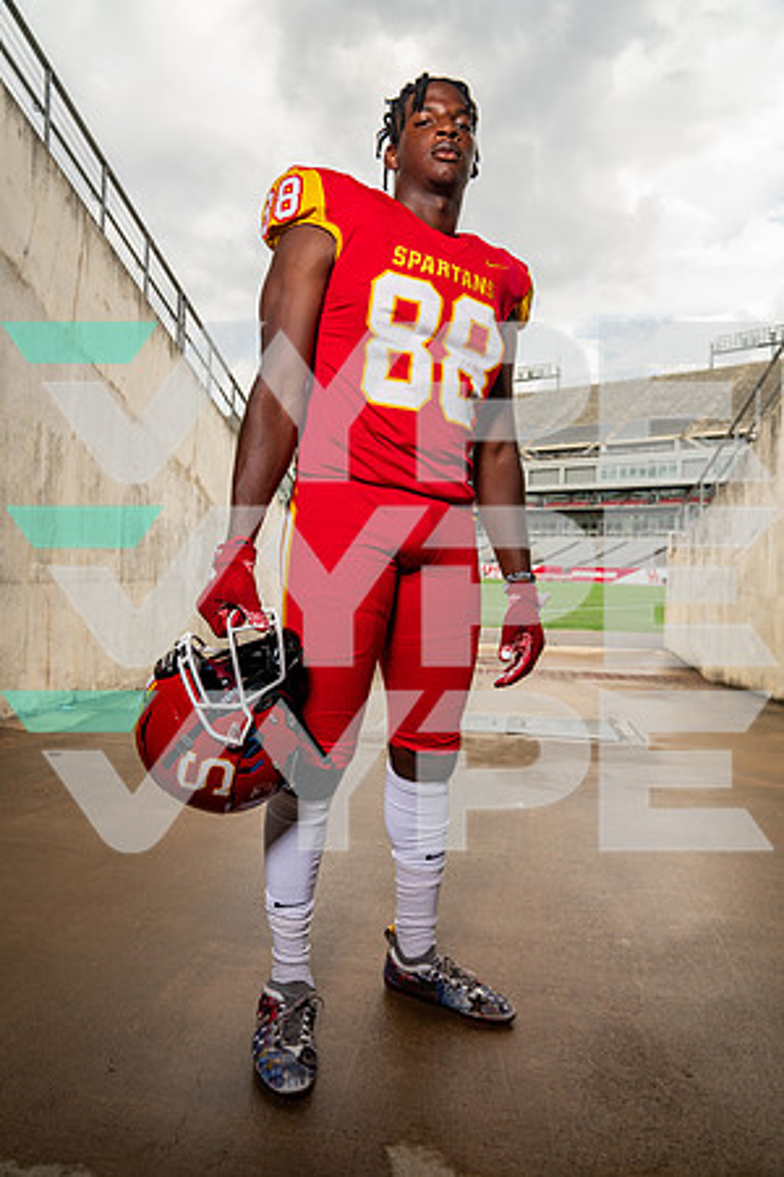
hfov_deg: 53.1
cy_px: 588
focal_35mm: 24
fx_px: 784
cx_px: 392
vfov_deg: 73.7
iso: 100
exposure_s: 1/250
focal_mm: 24
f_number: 5.6
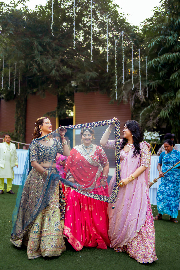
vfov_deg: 54.4
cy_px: 135
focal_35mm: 35
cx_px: 90
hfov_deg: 37.9
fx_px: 262
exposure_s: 1/320
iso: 160
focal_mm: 35
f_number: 1.4
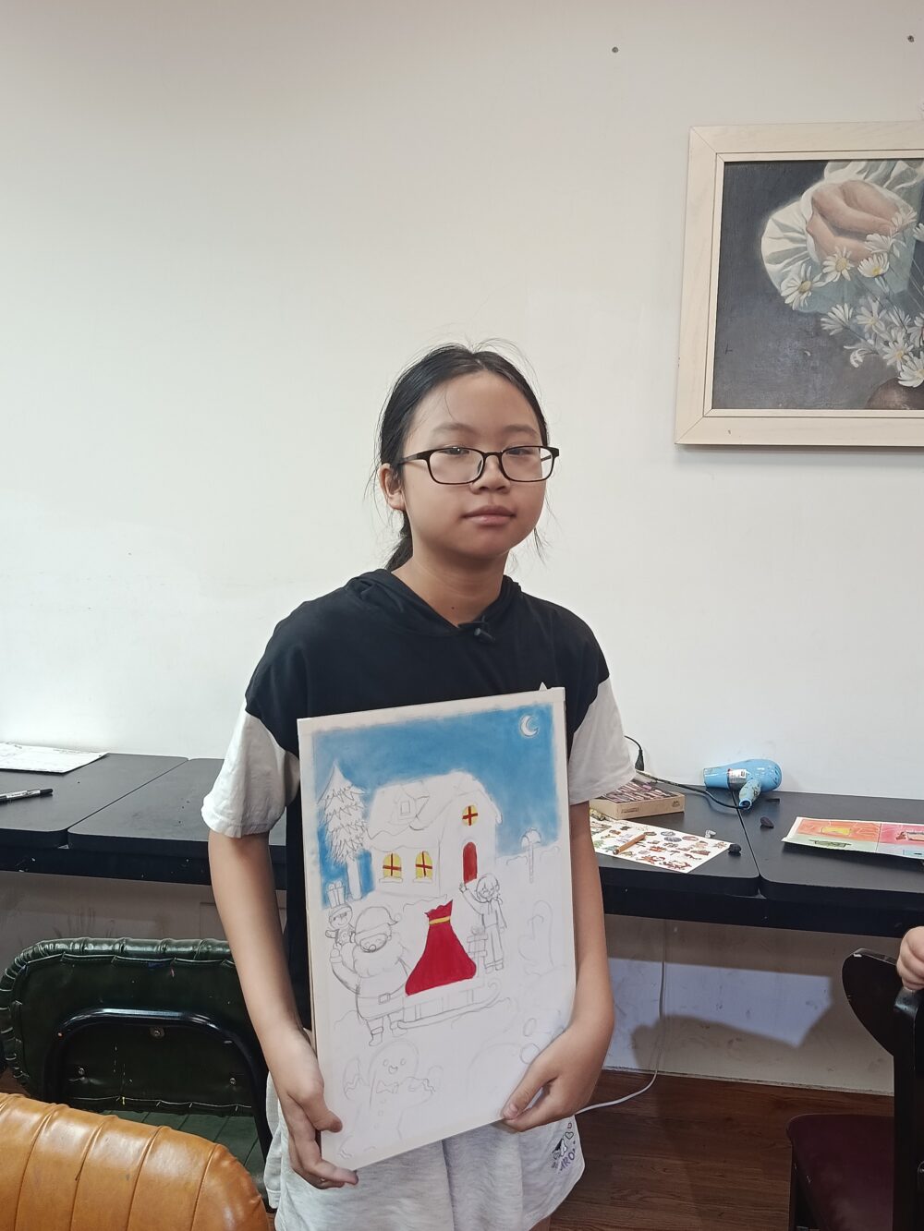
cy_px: 616
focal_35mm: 31
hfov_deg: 45.4
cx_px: 462
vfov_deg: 58.3
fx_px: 1103
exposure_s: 1/100
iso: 454
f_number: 1.7
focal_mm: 5.24
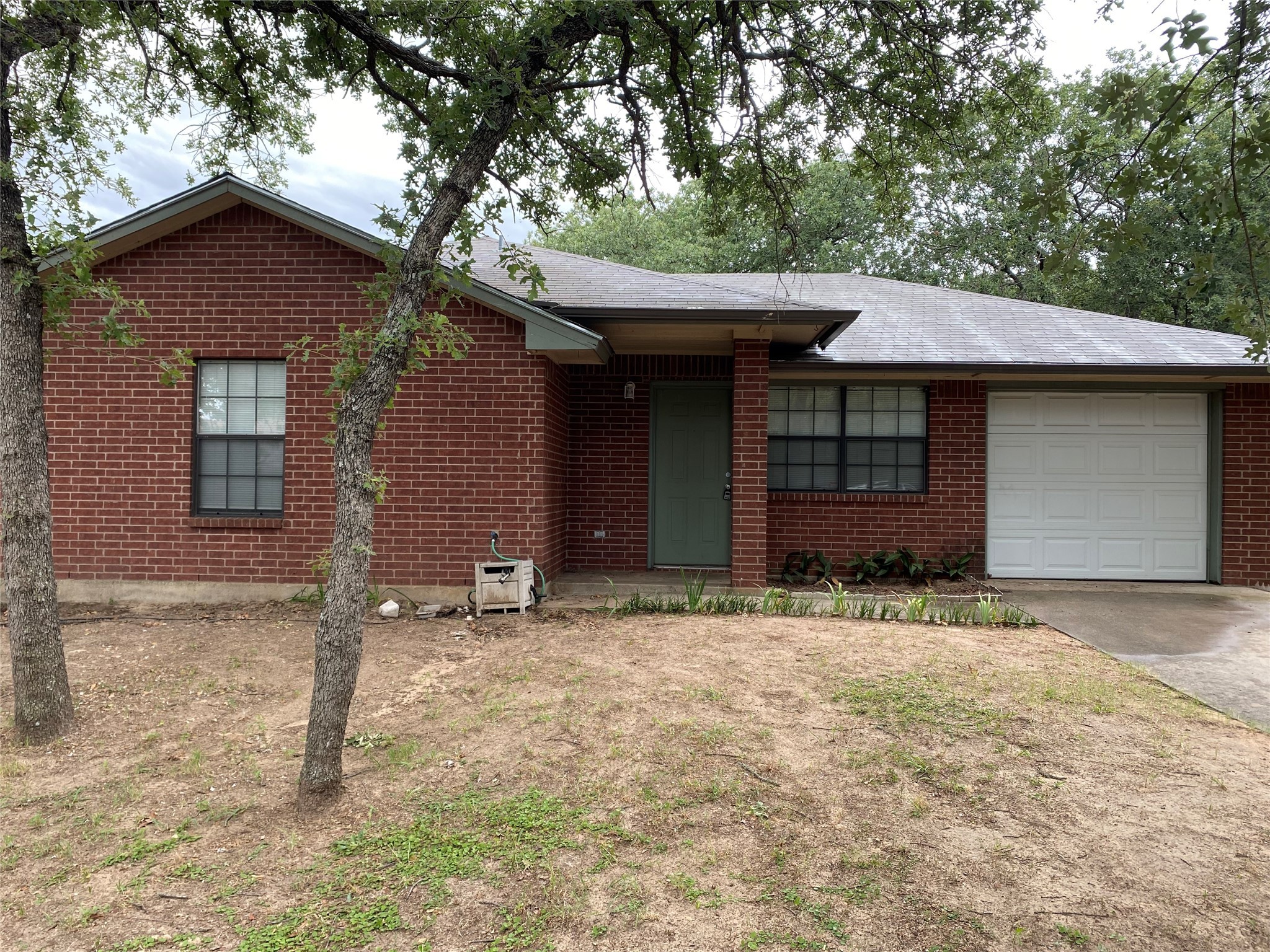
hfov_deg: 67.3
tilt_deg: +1.0
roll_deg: -0.9
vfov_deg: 53.1
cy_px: 476
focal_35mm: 26
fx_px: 954
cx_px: 635
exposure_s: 1/163
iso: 32
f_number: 1.8
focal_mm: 4.25
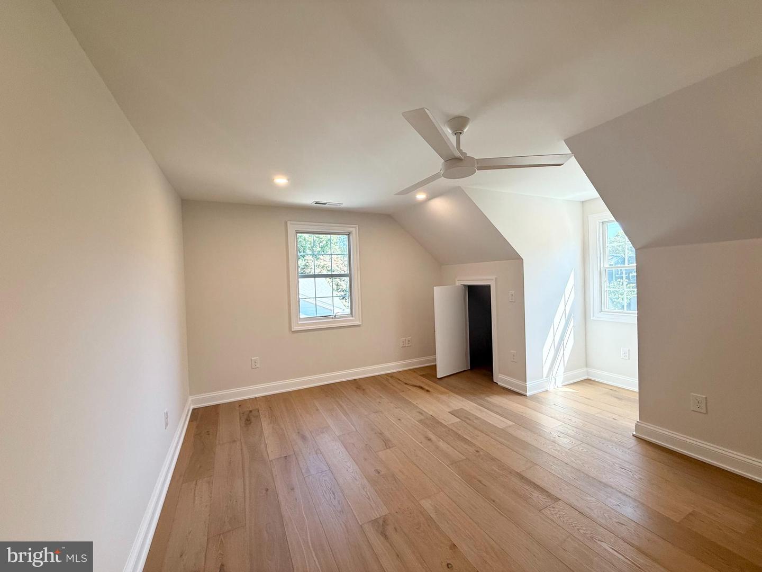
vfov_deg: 85.7
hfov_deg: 102.1
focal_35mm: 14
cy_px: 286
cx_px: 381
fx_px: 308
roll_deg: +1.4
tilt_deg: -0.1
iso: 100
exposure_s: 1/120
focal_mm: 2.22
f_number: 2.2
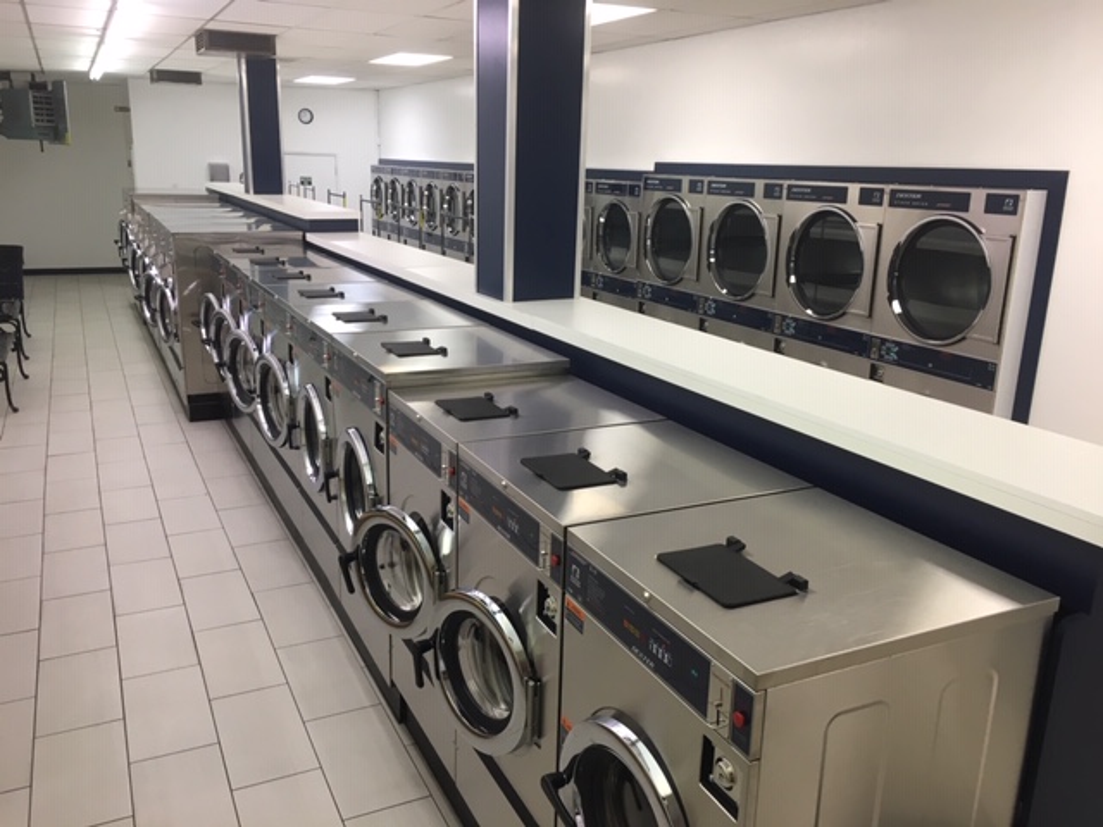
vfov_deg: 48.2
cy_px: 414
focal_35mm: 29
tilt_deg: -15.8
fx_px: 924
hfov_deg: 61.7
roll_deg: -1.3
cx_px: 552
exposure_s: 1/30
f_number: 2.2
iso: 50
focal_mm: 4.15
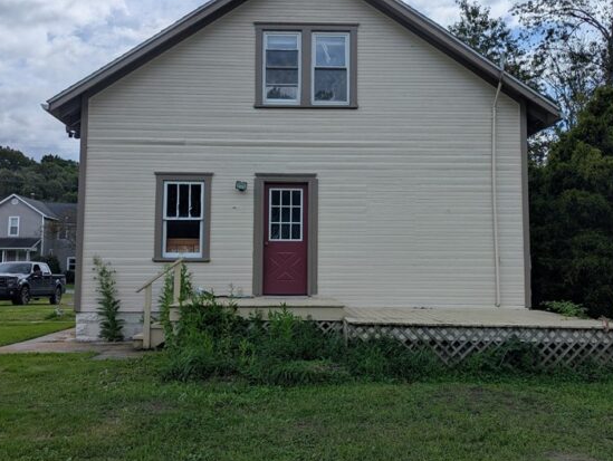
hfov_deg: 52.6
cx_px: 304
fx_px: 620
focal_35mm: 35
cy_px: 228
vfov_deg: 40.8
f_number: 1.85
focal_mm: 6.81
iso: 23
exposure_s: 1/2463
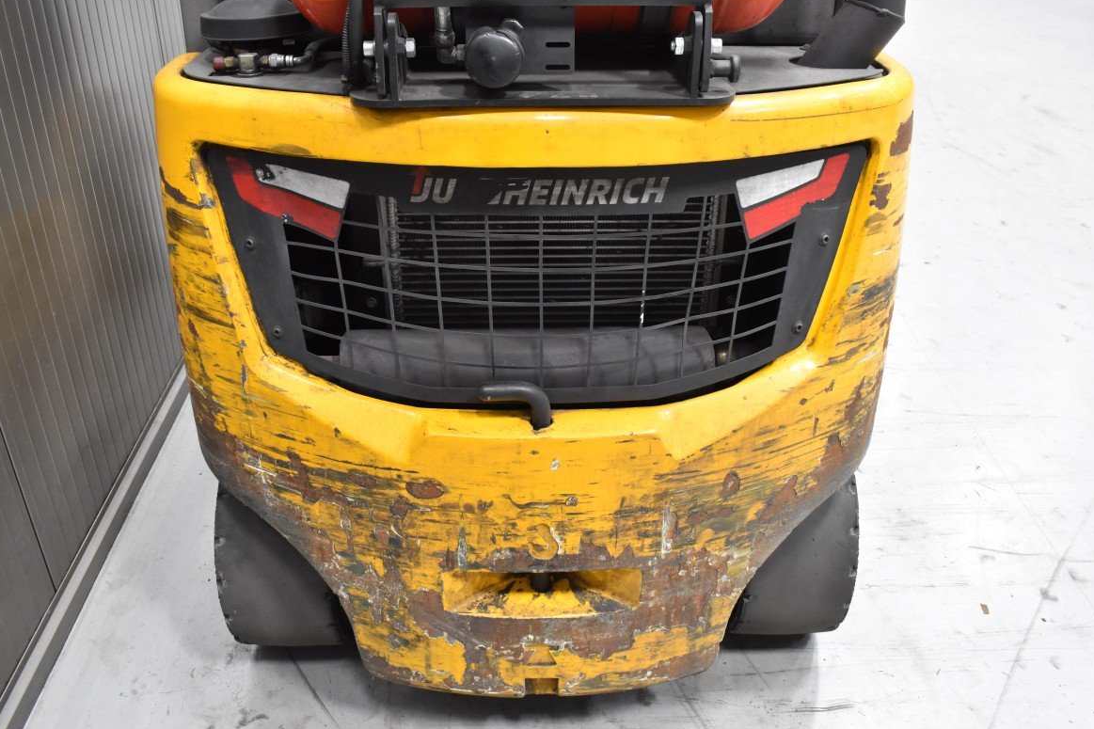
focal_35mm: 33
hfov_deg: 57.9
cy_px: 370
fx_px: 988
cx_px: 542
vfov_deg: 40.5
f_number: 5
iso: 1600
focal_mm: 21
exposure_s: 1/20
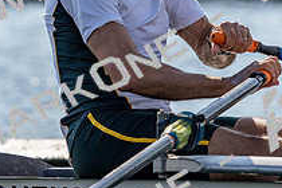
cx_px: 148
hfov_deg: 1.9
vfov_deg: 1.3
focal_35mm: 1081
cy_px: 25
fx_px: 8467
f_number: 6.3
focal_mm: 391
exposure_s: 1/1600
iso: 200
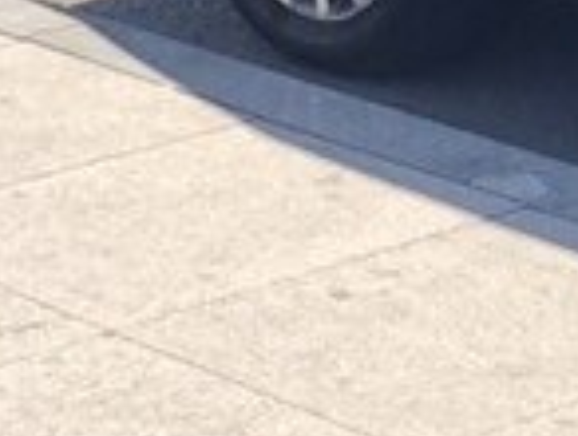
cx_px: 1295
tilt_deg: -6.0
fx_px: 3930
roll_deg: +3.3
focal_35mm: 235
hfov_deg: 7.9
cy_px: -490
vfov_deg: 6.1
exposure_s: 1/234
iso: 16
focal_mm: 6
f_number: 2.4
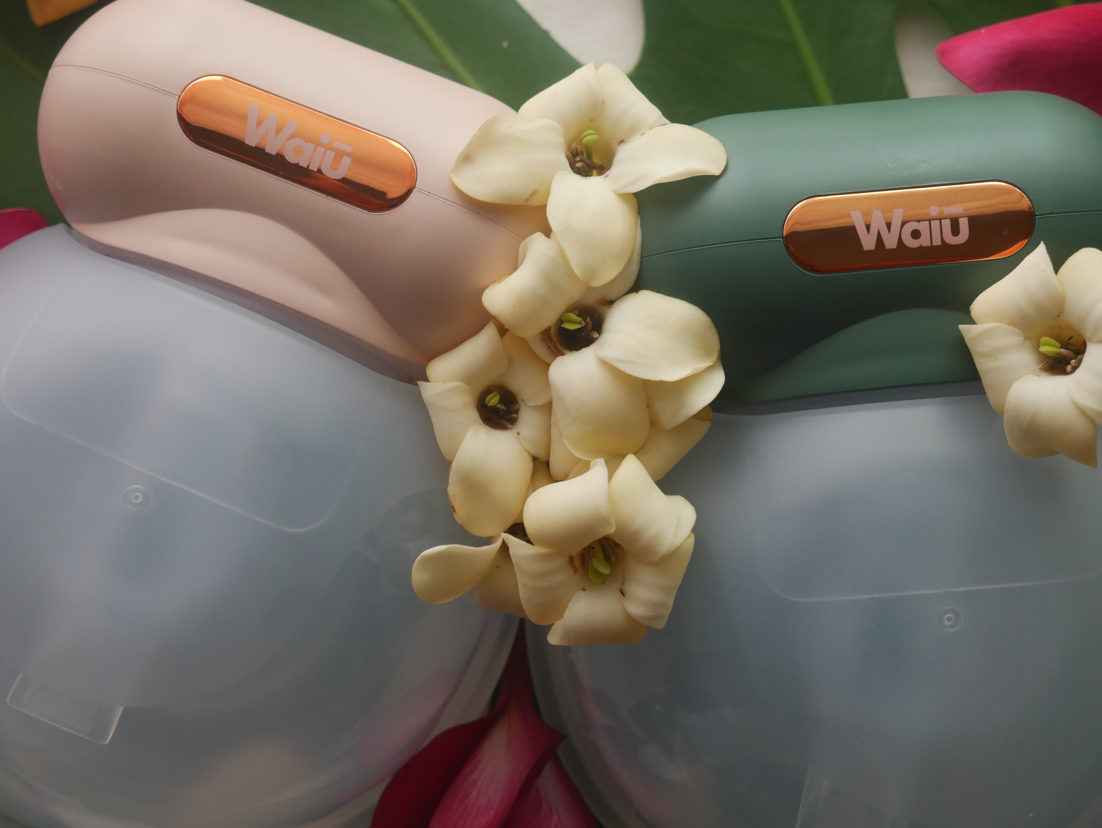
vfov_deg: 22.9
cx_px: 551
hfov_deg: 30.3
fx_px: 2038
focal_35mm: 64
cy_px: 414
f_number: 7.1
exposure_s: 1/80
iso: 500
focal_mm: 32
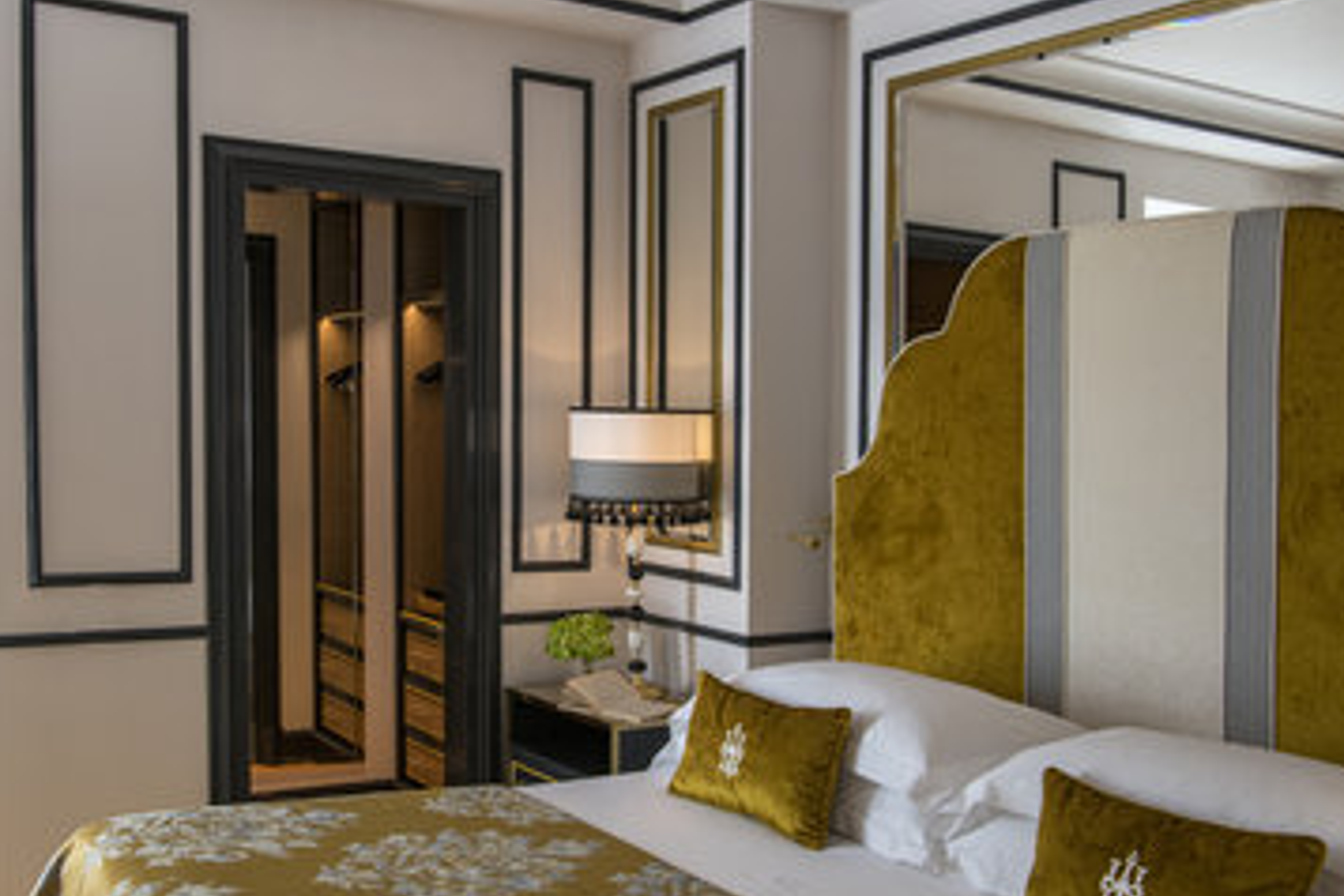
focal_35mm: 39
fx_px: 1456
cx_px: 527
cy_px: 422
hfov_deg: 49.2
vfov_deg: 34.2
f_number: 11
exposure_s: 1/20
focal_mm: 29
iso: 500
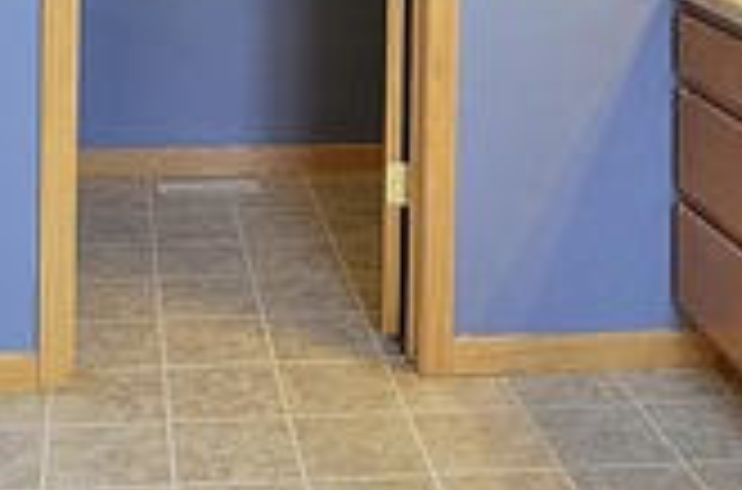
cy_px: -297
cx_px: 238
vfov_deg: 18.2
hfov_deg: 31.3
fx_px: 1314
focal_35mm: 64
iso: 200
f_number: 8
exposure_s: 1/5
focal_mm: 11
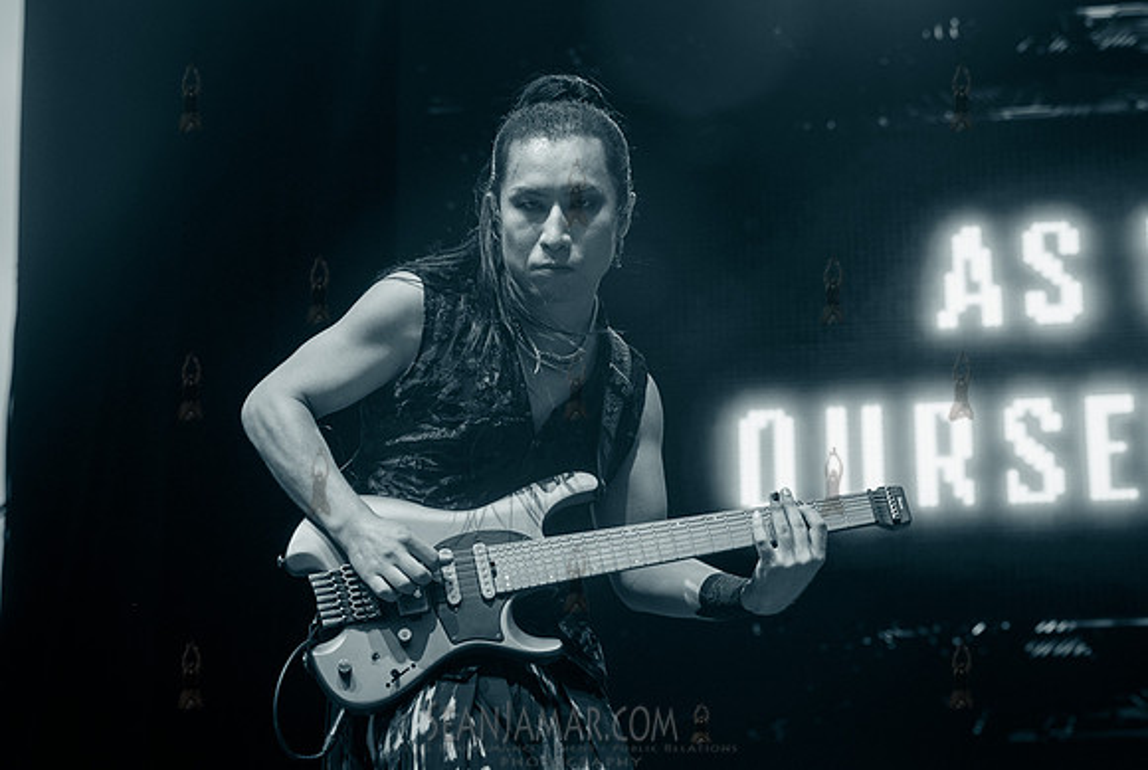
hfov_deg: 25.3
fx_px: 2559
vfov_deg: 17.1
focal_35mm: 80
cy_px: 442
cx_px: 553
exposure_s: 1/1000
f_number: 4.5
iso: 1250
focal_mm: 69
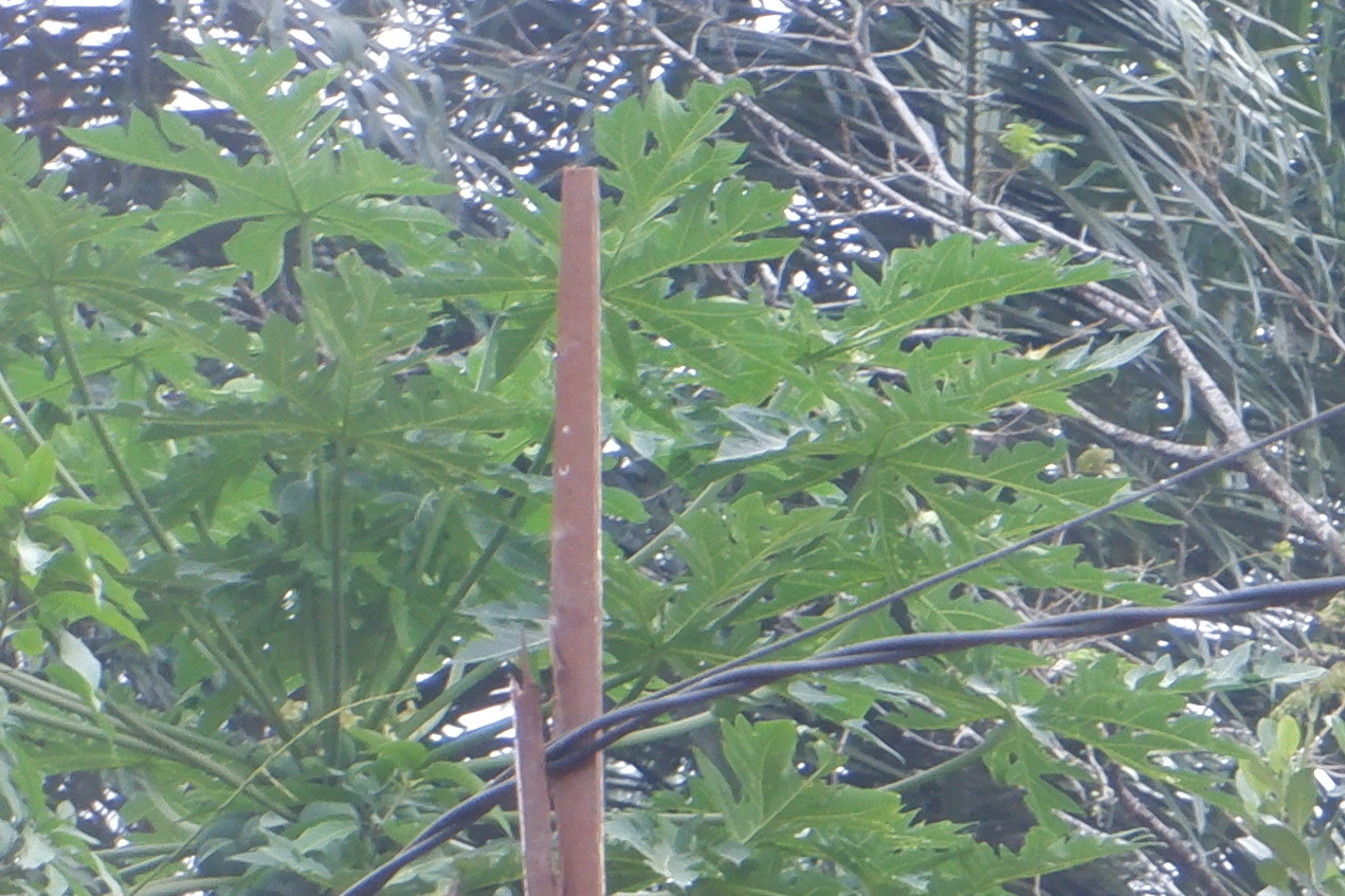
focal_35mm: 321
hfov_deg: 6.2
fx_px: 11991
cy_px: 1992
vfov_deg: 4.2
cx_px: 2973
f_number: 5.6
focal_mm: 45
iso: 1000
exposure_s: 1/140
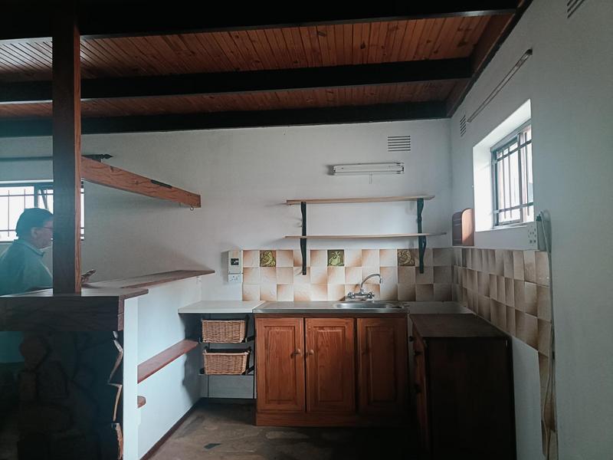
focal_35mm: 25
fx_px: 443
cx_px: 306
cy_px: 230
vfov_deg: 54.9
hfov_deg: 69.4
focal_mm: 4.7
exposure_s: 1/50
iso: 1250
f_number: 1.7
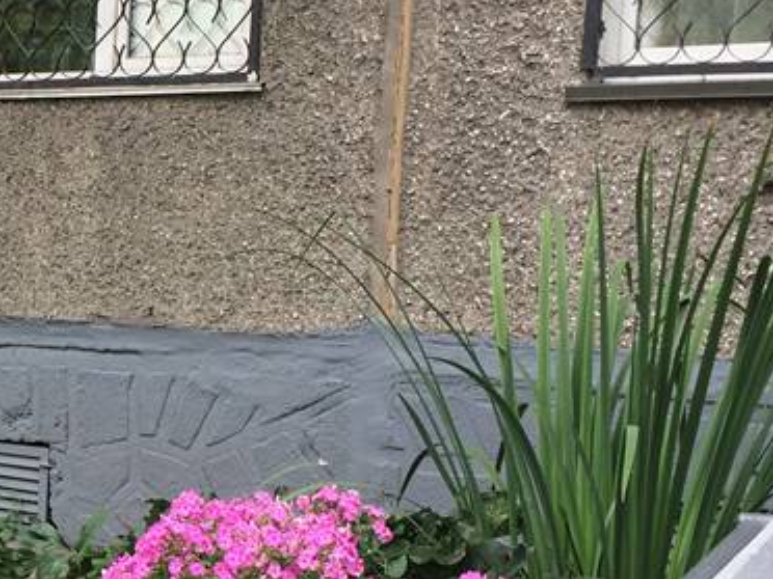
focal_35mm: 78
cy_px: 396
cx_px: -73
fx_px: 1742
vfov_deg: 18.8
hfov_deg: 23.5
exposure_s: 1/277
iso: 32
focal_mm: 4.15
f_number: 2.2
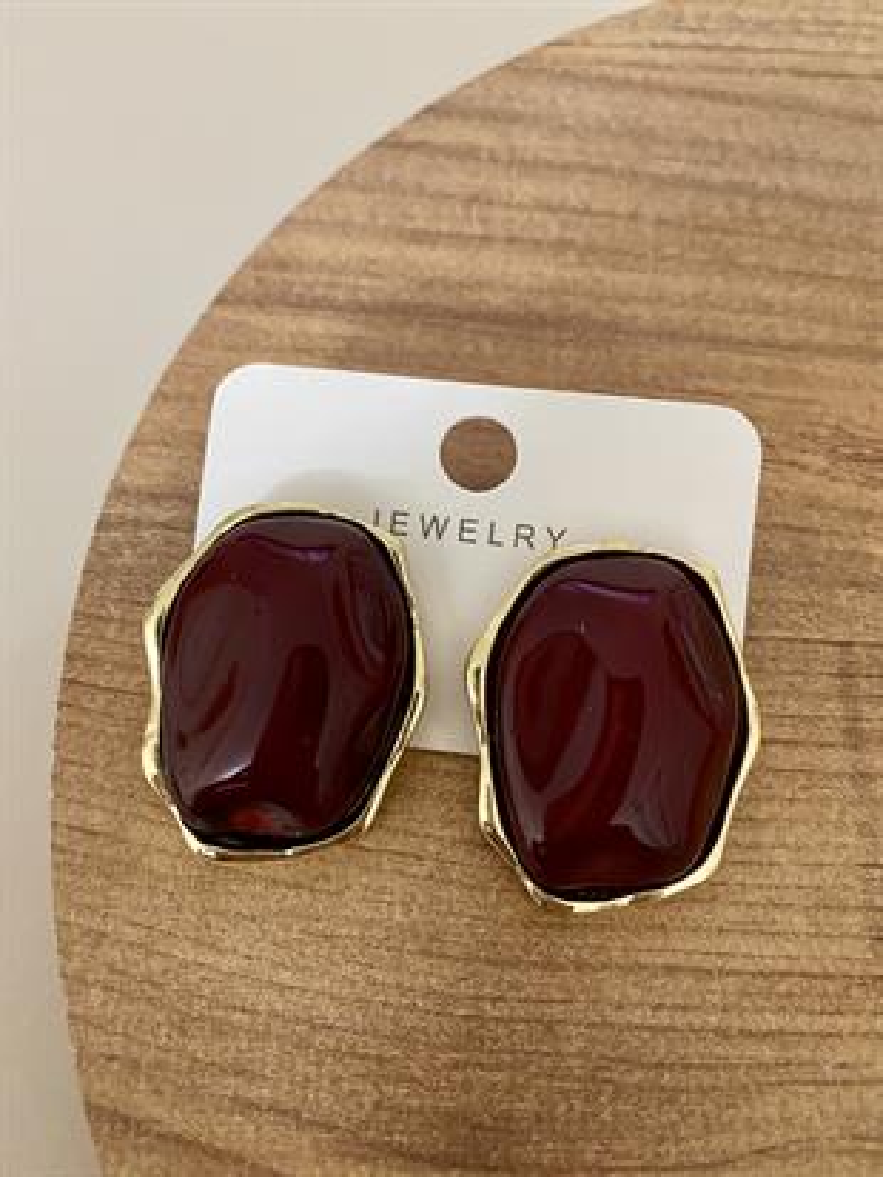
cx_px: 442
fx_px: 850
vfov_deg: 69.4
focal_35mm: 25
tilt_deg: -64.2
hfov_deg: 54.9
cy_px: 588
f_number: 1.8
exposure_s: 1/25
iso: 500
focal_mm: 4.25
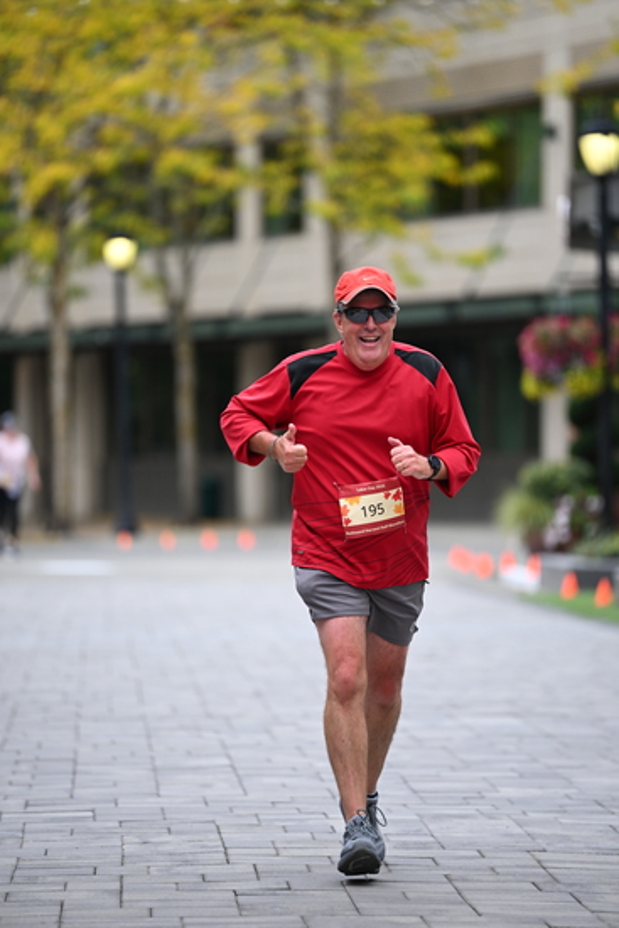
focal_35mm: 200
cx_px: 310
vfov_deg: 10.3
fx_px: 5155
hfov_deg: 6.9
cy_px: 464
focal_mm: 200
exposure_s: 1/1600
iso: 640
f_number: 2.8
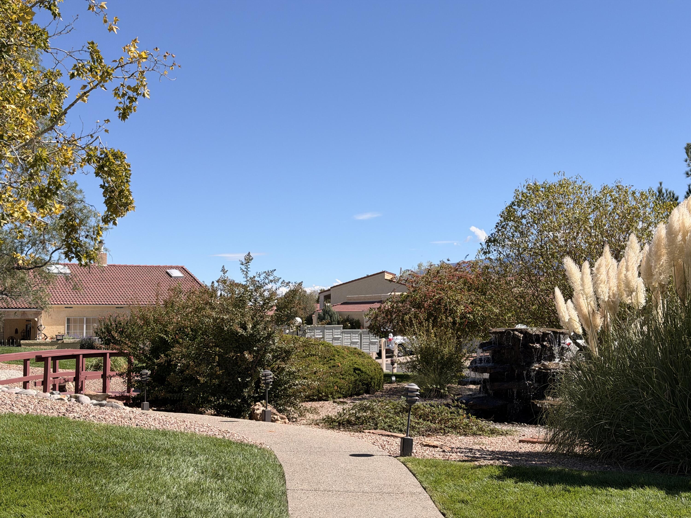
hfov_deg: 39.7
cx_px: 346
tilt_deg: +3.1
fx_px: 958
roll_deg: +0.3
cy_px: 259
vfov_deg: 30.3
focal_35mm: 48
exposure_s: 1/4587
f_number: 1.78
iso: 64
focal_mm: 6.76
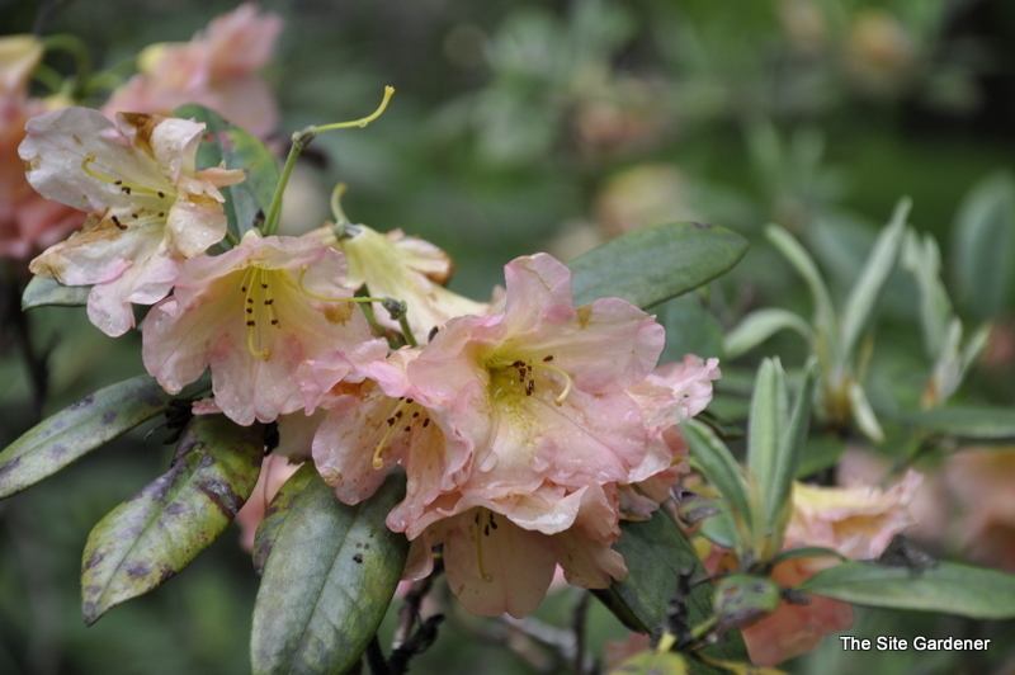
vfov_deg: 8.7
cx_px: 508
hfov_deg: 13.1
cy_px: 338
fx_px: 4437
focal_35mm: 158
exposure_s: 1/125
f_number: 5.6
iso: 250
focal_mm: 105
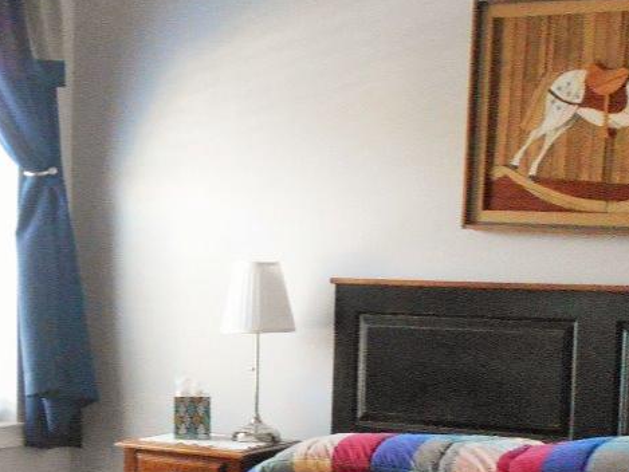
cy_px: 483
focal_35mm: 86
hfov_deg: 22.6
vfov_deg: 16.8
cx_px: 188
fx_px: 1563
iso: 400
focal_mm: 5.1
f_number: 3.4
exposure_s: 1/25
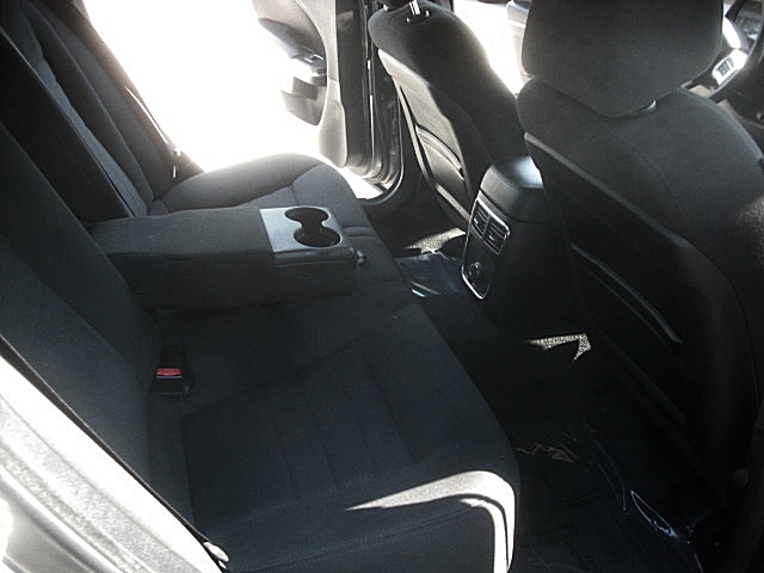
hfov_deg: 51.4
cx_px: 382
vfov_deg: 39.7
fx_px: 795
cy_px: 286
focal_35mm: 36
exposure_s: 1/100
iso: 200
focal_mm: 6.3
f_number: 2.8
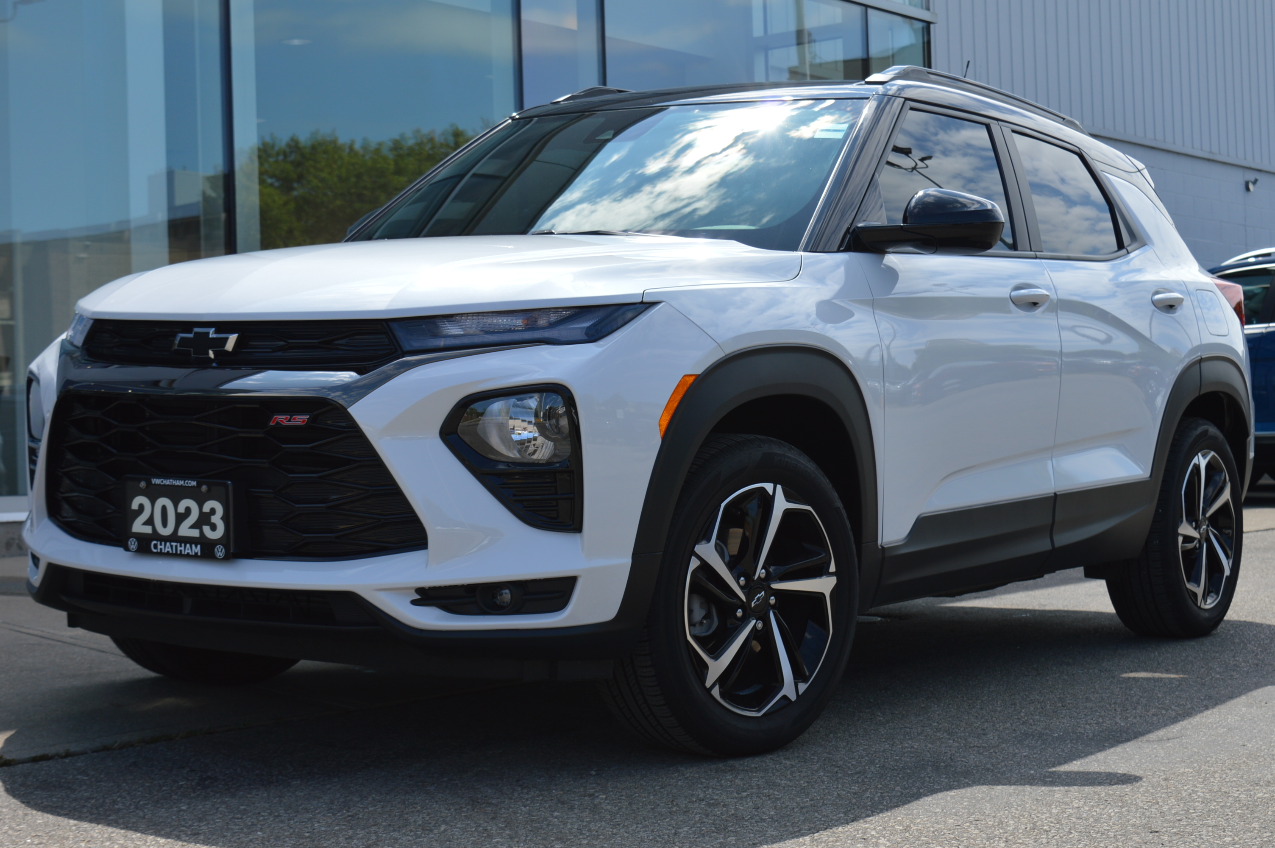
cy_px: 424
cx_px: 638
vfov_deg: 22.6
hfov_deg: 33.4
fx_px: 2123
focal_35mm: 60
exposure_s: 1/320
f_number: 9
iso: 100
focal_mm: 40
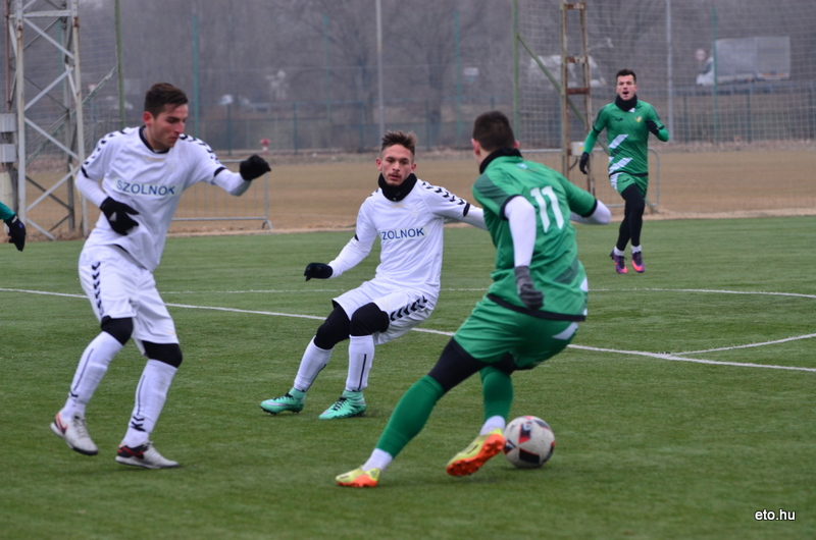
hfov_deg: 8.9
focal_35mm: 232
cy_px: 270
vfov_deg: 5.9
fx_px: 5259
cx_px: 408
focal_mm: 155
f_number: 4.8
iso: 640
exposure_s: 1/500
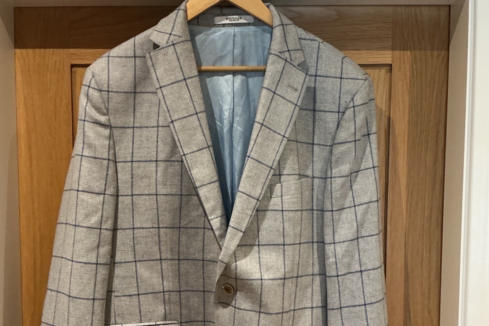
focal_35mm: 41
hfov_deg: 47.4
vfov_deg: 32.4
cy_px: 216
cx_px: 243
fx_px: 557
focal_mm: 3
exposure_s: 1/40
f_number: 1.8
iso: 200
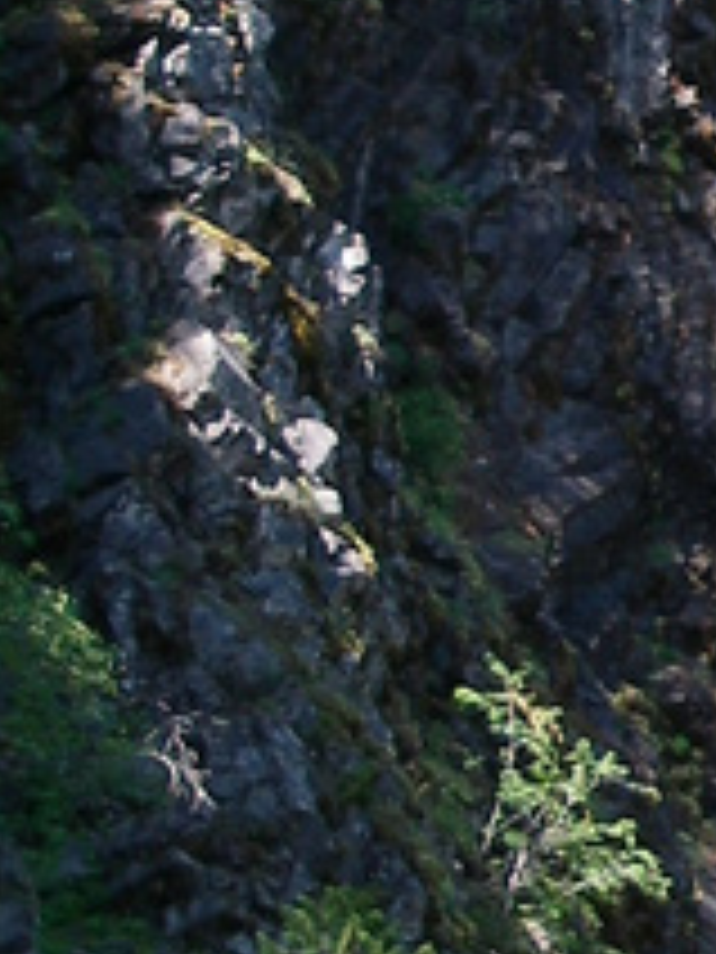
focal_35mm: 191
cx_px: 1139
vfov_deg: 10.4
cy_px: 567
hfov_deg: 7.6
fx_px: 5268
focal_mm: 6.3
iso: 64
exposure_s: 1/125
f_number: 3.3
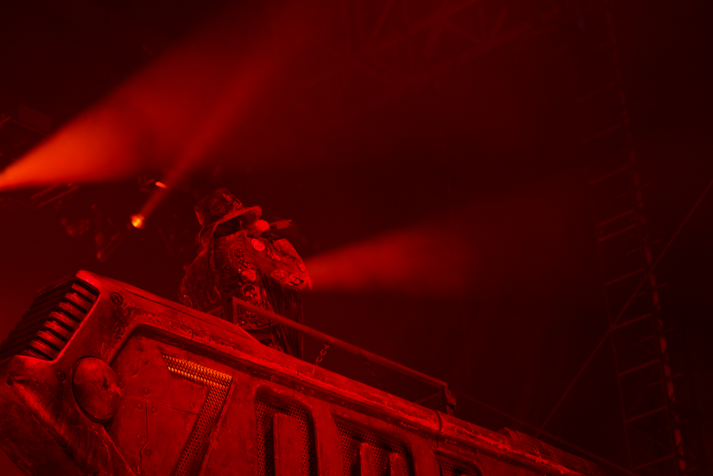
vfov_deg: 13.0
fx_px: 2079
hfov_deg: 19.5
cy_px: 238
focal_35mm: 105
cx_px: 356
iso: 800
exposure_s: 1/125
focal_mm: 105
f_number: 4
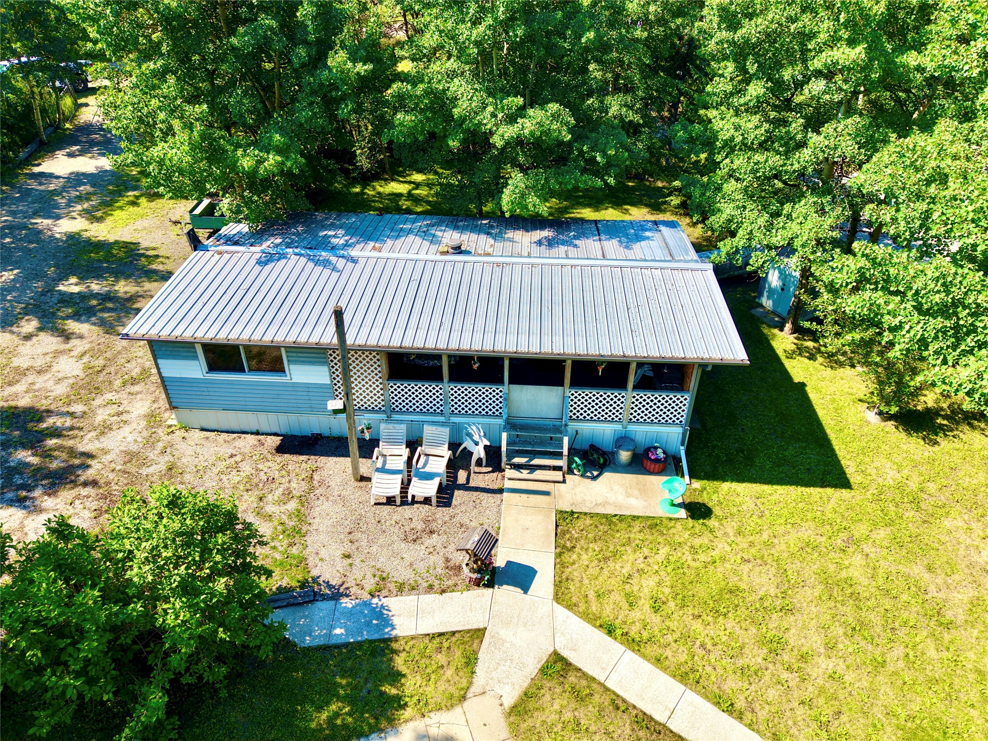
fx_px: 685
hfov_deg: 71.6
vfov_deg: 56.8
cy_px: 370
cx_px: 494
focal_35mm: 24
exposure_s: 1/1250
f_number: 1.8
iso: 100
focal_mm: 8.67
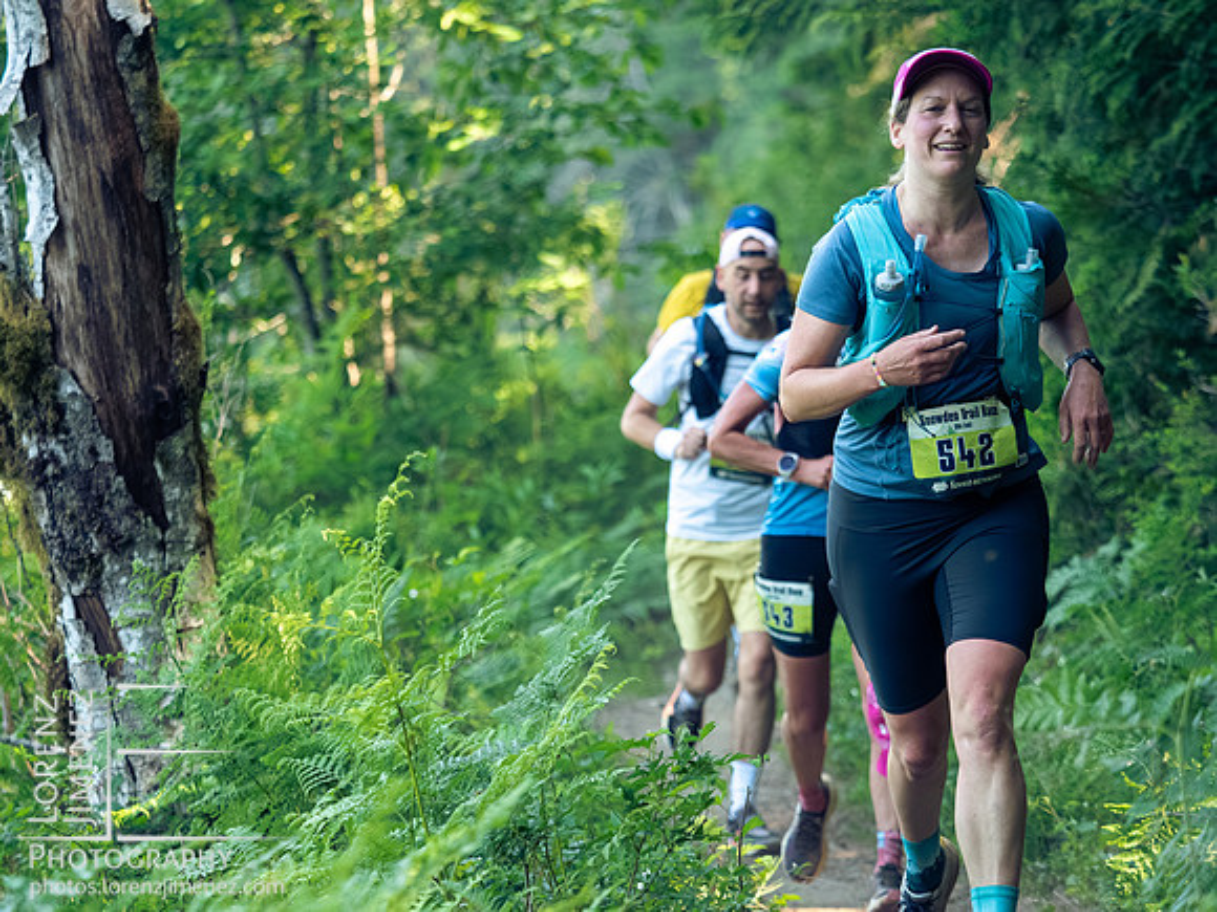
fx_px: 5977
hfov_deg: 11.6
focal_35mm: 170
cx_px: 608
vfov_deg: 8.7
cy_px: 456
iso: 2500
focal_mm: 85
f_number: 2.8
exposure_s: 1/1000
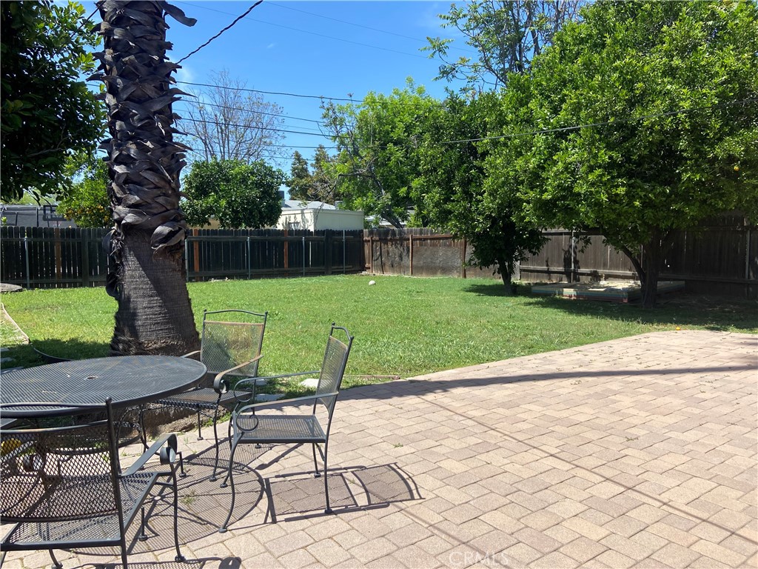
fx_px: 569
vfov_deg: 53.1
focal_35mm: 26
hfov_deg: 67.3
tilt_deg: -5.5
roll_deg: -0.2
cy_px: 284
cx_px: 379
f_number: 1.8
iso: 32
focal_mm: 4.25
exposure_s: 1/1961
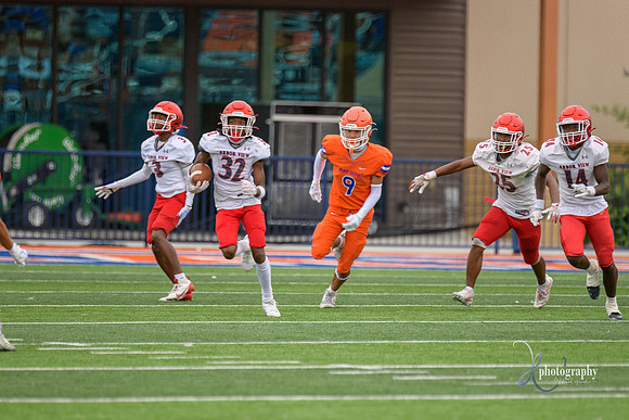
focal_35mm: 441
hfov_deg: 4.7
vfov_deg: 3.1
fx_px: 7705
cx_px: 294
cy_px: 210
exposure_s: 1/500
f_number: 2.8
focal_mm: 300
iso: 400
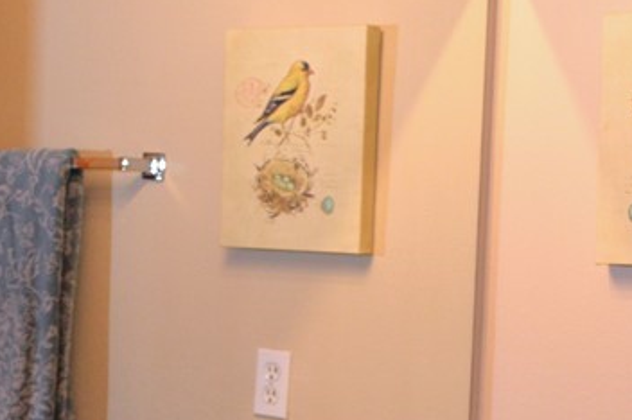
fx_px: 1789
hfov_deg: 20.0
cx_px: 365
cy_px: 465
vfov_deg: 13.1
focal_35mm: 102
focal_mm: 22
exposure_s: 1/60
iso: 560
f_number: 3.8
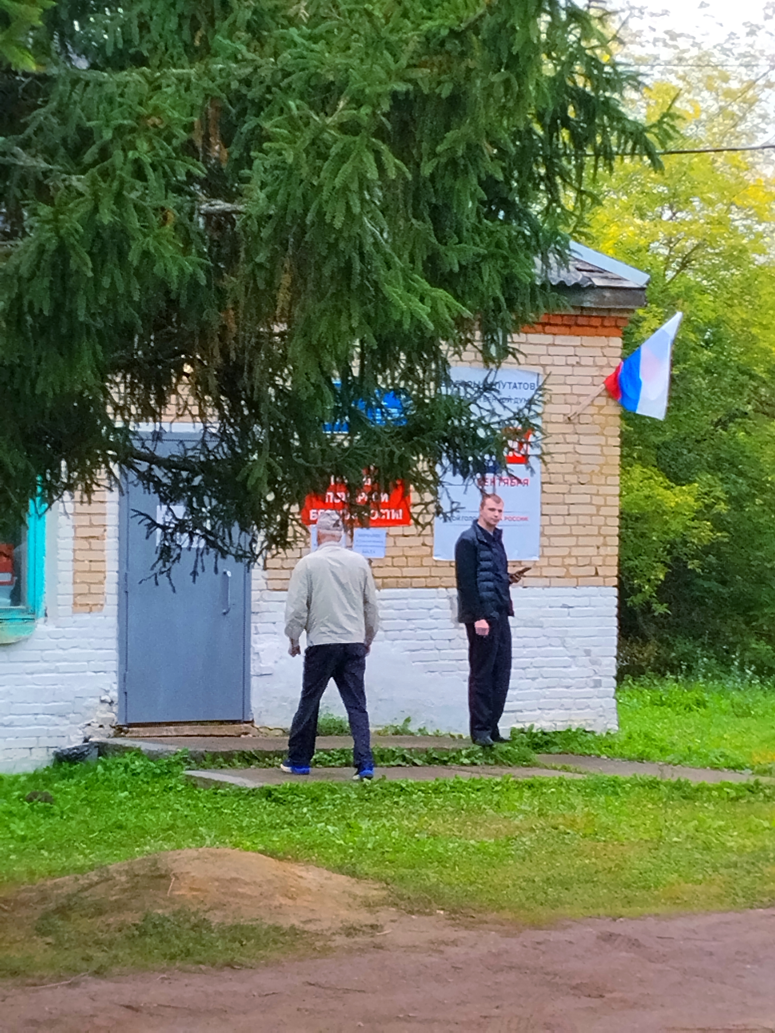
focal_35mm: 114
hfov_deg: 13.0
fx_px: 3403
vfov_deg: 17.3
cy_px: 516
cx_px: 388
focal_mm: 3.96
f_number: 1.8
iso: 50
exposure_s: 1/192
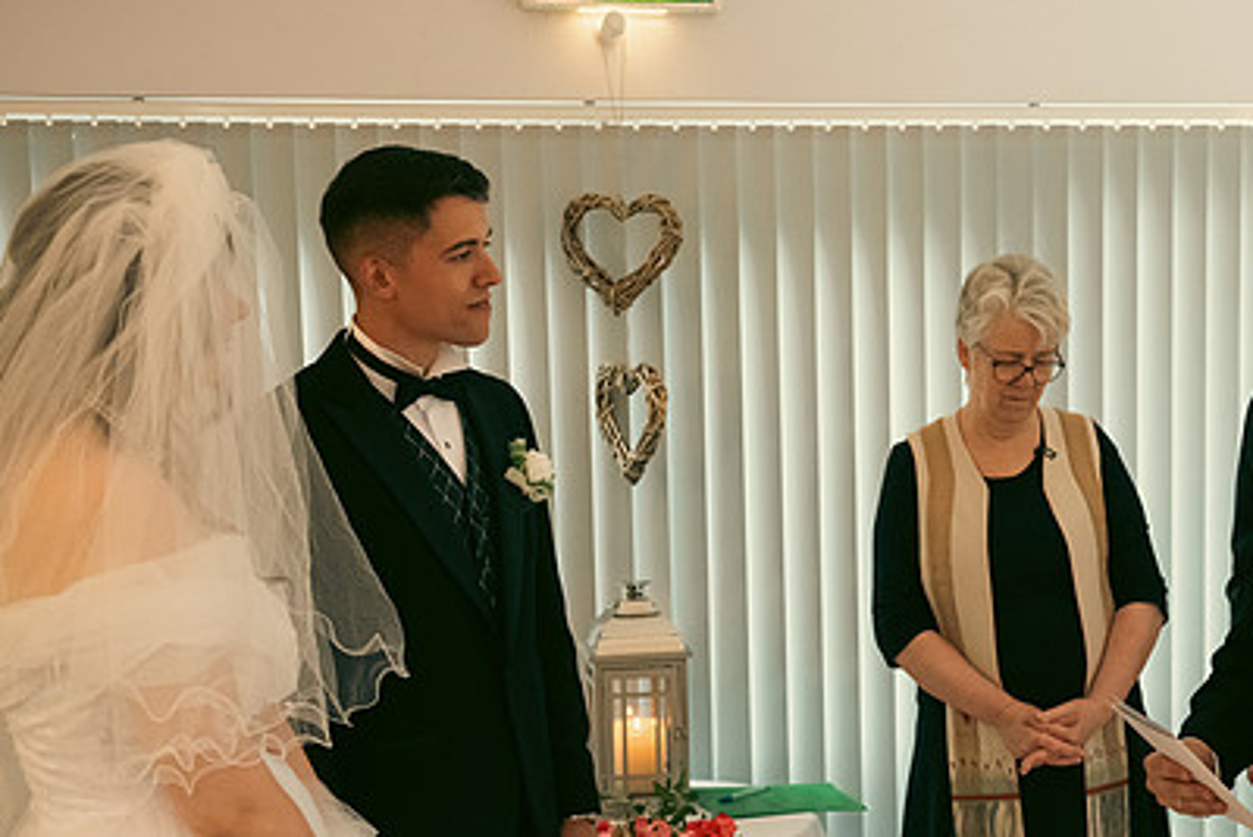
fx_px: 2019
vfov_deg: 23.3
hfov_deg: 34.2
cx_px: 833
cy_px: 544
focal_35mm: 58
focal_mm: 38
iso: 1600
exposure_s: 1/160
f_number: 3.5
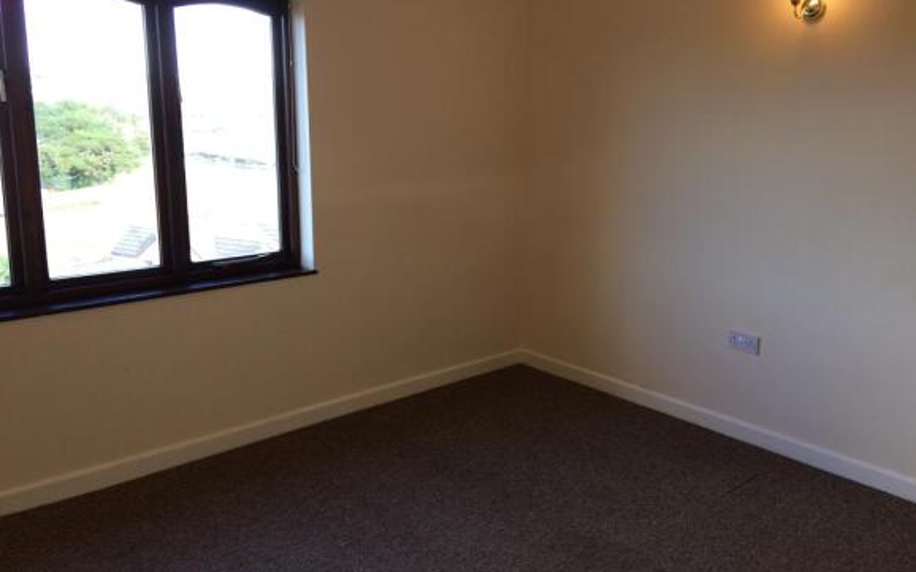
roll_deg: +0.6
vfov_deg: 40.5
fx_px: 774
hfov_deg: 61.2
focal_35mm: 31
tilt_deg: -11.1
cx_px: 459
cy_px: 256
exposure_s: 1/50
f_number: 2.2
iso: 40
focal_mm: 4.15
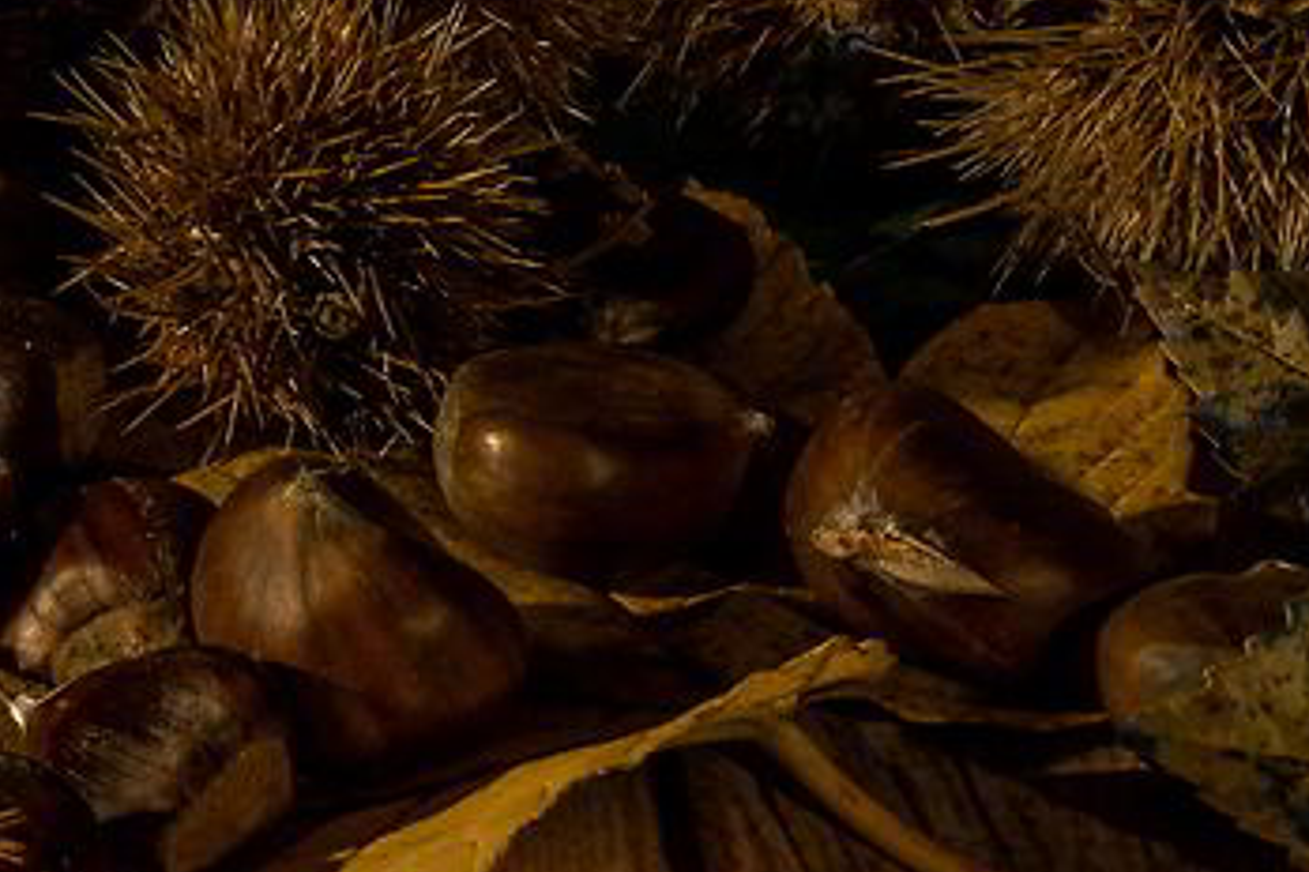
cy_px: 244
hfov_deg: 9.3
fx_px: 8035
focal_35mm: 221
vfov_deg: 6.2
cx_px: 117
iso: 64
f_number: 11
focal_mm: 32
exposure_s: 2
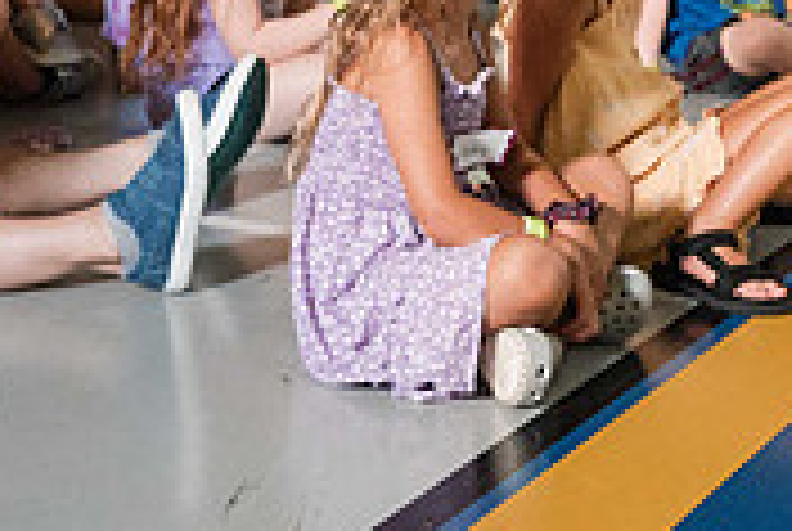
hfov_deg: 19.7
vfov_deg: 12.8
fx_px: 2270
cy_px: -201
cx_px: 256
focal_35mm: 103
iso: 6400
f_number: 4
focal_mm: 30
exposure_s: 1/60
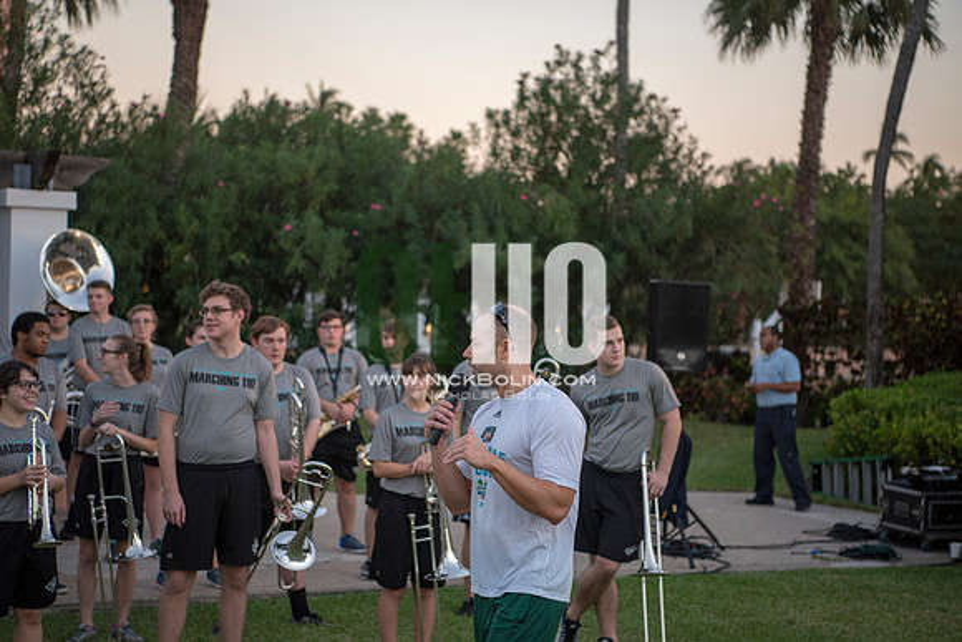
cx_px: 481
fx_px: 1871
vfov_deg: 19.5
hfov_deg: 28.8
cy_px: 321
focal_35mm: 70
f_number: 3.2
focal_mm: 70
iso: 1000
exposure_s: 1/500
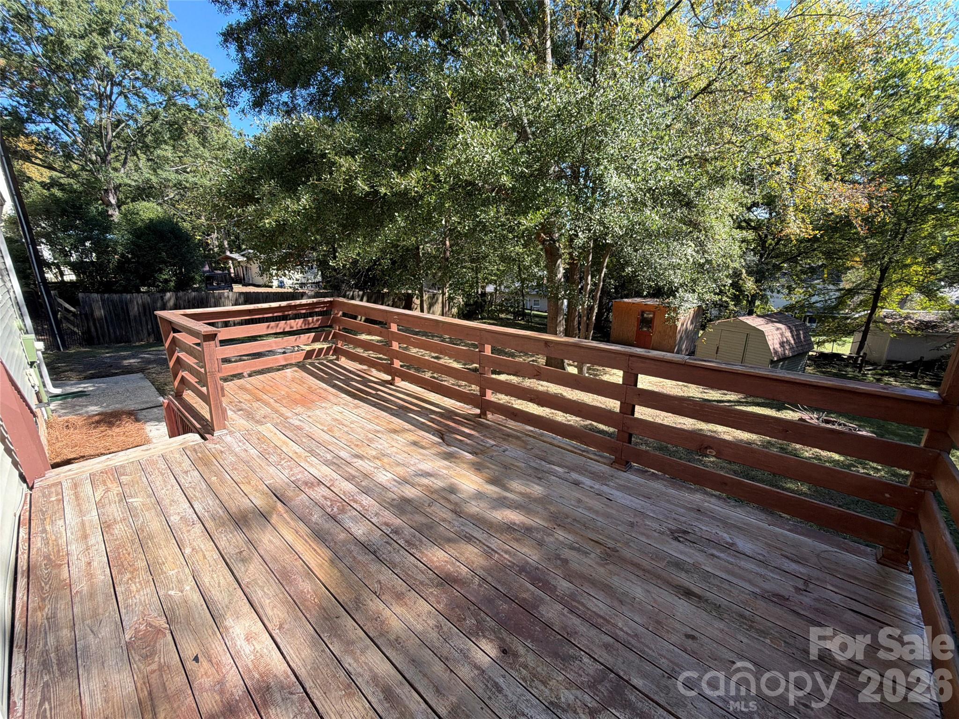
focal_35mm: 14
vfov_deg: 85.7
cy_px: 360
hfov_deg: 102.1
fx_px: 388
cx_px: 480
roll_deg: +1.0
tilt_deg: -16.0
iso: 64
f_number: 2.2
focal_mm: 2.22
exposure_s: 1/419
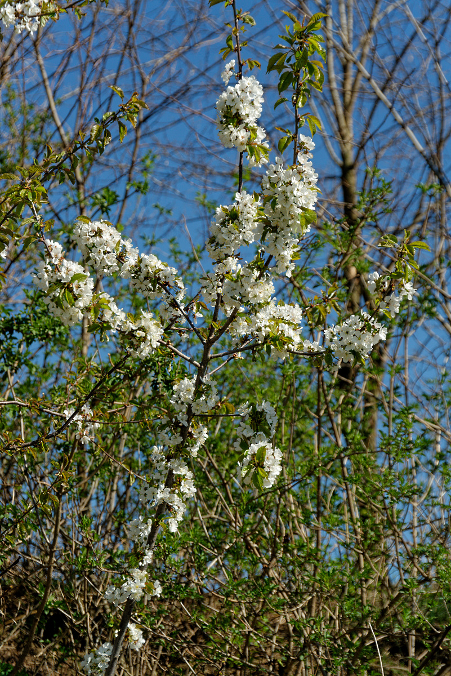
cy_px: 338
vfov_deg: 22.1
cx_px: 226
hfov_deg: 14.9
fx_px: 1727
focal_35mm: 92
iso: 180
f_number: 7.1
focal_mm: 92
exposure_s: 1/640
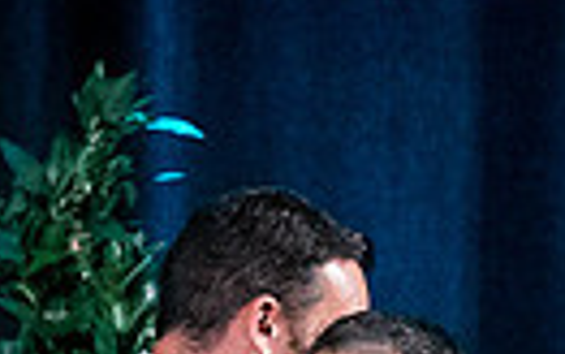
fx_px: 9073
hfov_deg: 3.6
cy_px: 814
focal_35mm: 589
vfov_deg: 2.2
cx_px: 453
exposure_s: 1/200
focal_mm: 87
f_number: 3.5
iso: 6400
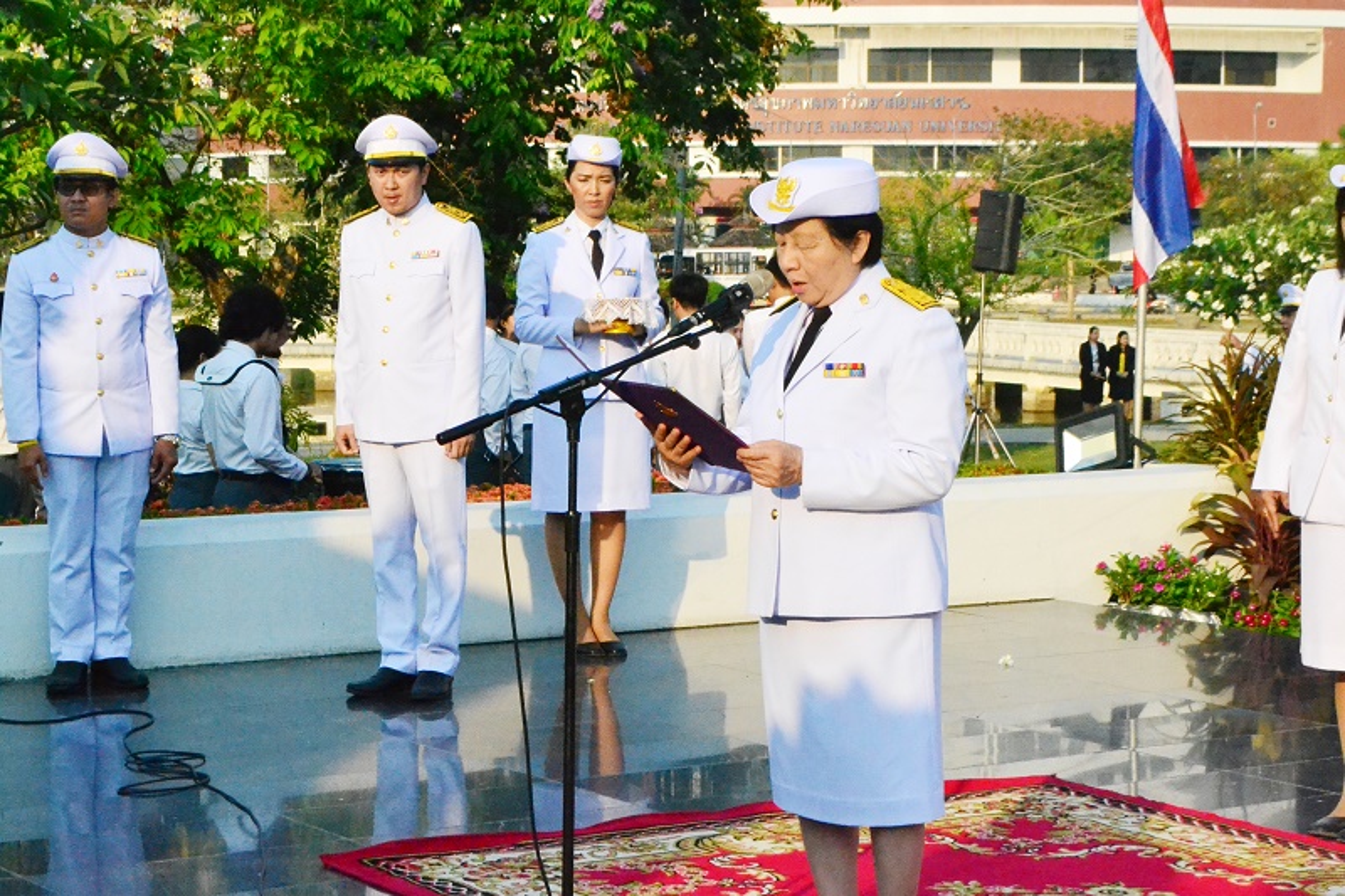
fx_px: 3081
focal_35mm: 82
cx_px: 672
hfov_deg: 24.6
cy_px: 448
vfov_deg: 16.5
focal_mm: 55
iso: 6400
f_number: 20
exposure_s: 1/1600
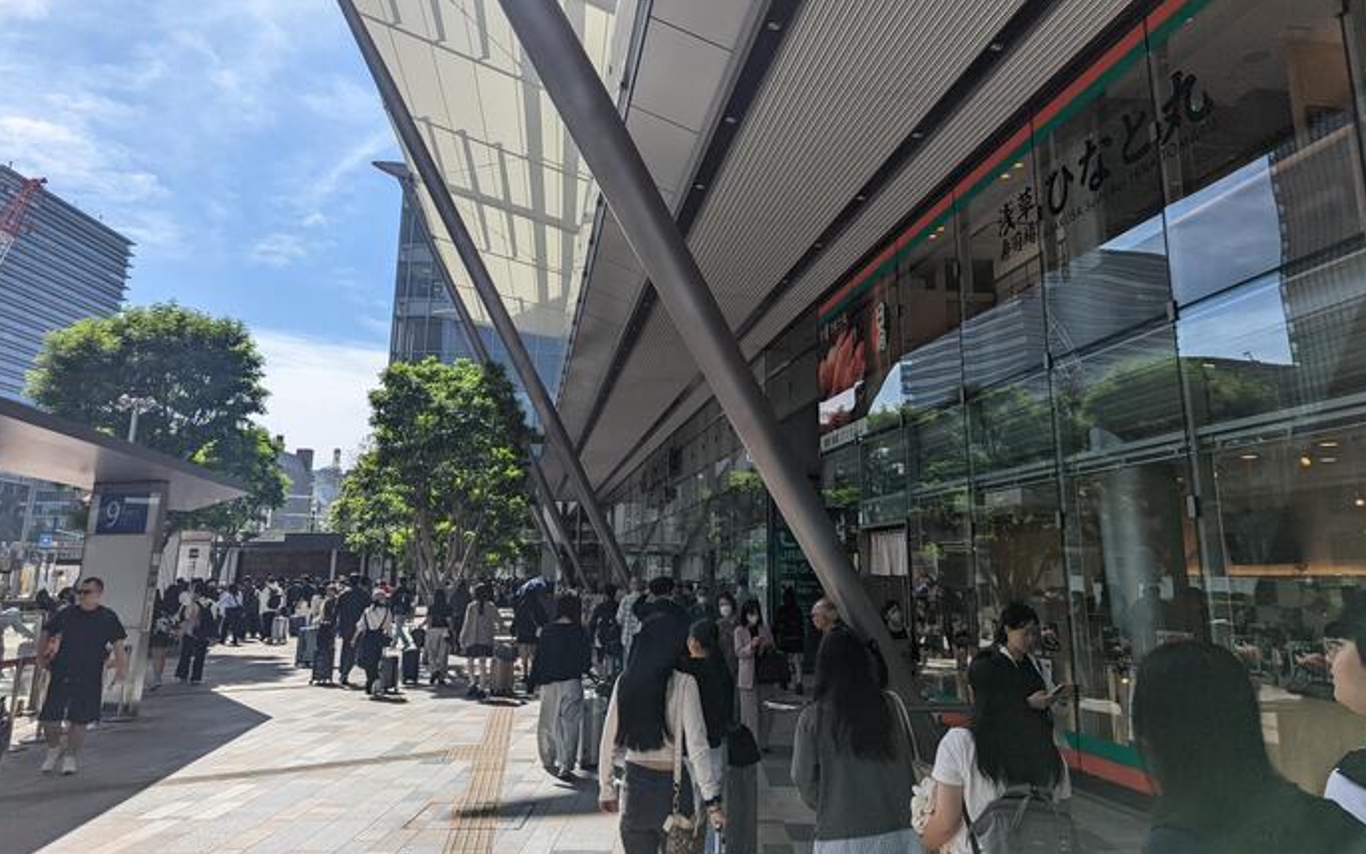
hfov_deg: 70.4
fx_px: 968
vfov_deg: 47.5
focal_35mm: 26
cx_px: 685
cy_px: 365
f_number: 1.85
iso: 45
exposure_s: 1/2899
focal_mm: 6.81
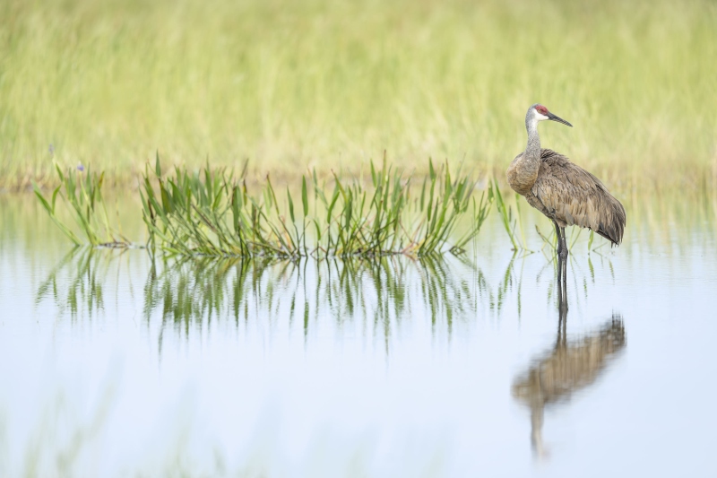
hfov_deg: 3.4
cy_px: 239
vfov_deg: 2.3
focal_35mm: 600
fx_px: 11947
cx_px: 358
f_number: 4
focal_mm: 600
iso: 800
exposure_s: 1/400
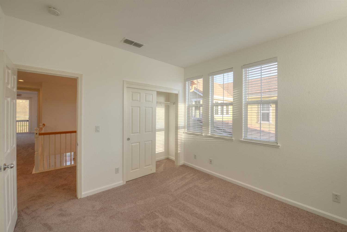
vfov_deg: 81.2
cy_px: 116
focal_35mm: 14
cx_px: 174
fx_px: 135
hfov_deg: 104.3
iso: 400
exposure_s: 1/60
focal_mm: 14
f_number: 10
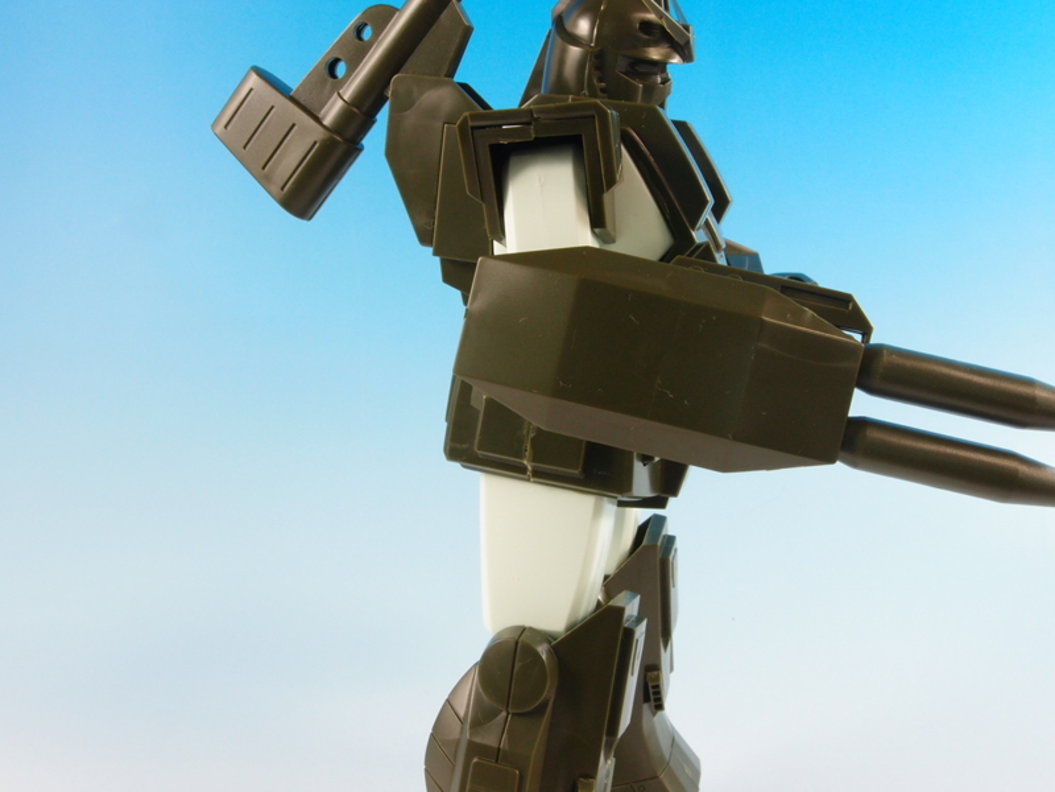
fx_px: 1036
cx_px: 528
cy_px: 396
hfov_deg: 54.0
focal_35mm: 34
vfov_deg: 41.8
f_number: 8
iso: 100
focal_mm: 7.41
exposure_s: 1/2.5
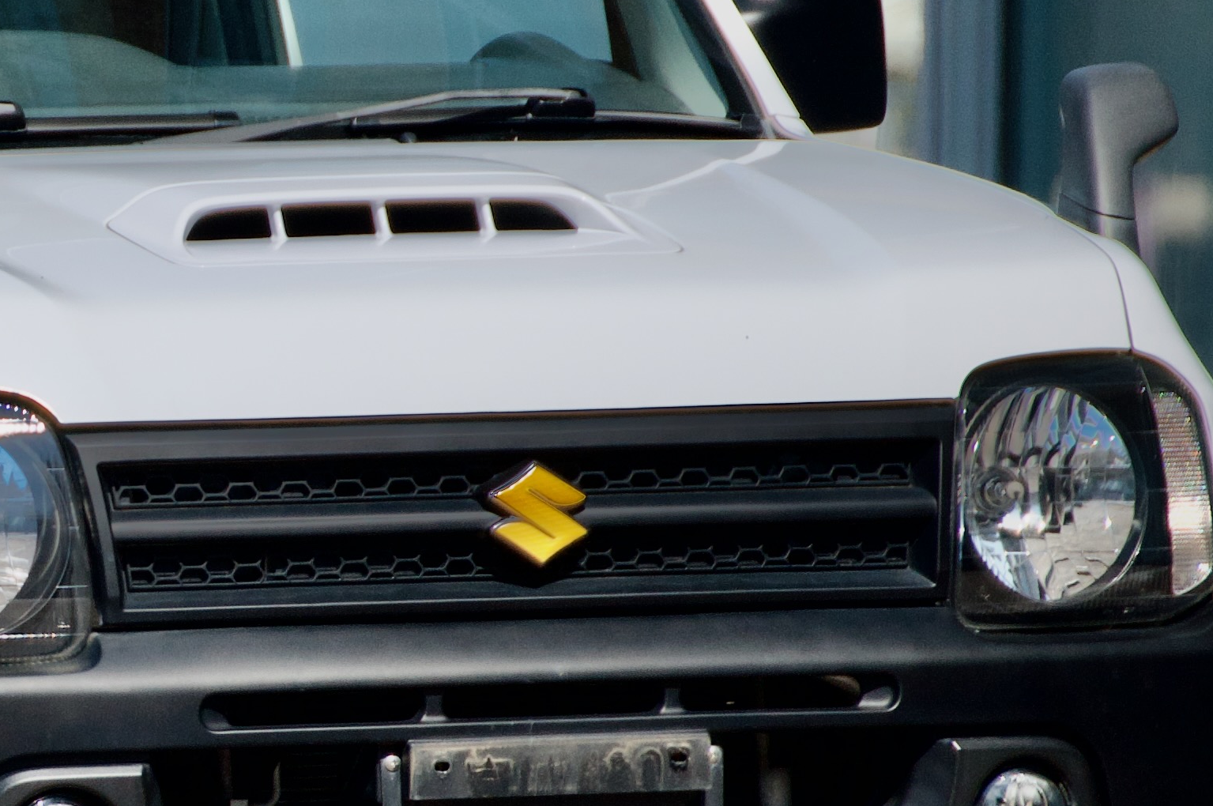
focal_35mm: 1257
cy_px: 549
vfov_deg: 1.1
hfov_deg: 1.6
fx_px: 42308
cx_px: -232
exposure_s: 1/1600
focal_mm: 300
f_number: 5.6
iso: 200
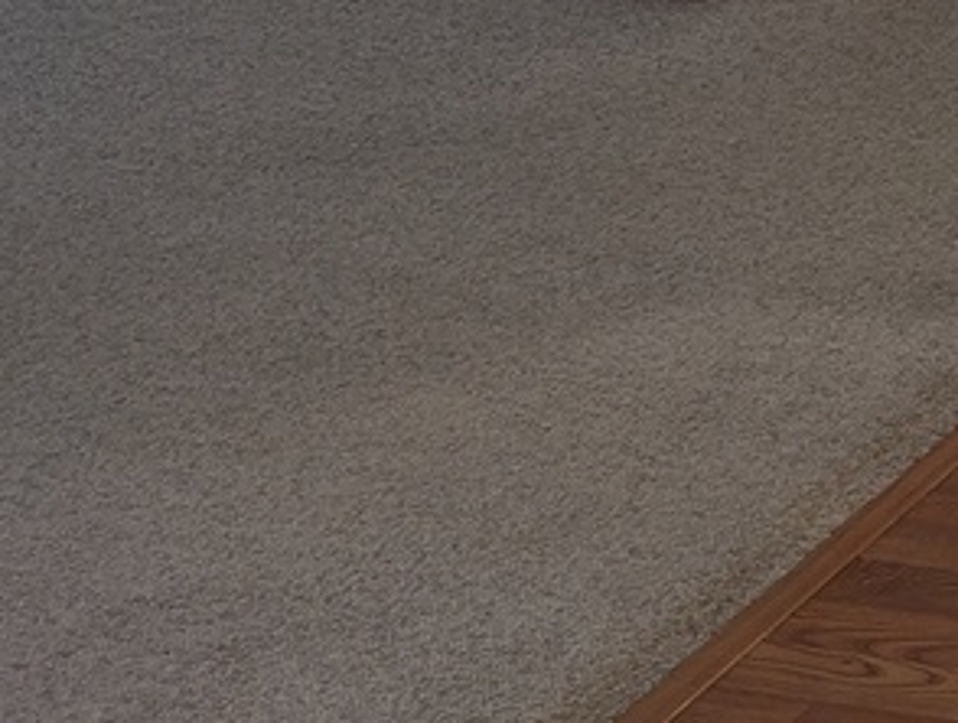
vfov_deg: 11.4
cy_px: -749
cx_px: 1962
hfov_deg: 14.0
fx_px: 3246
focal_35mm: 117
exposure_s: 1/40
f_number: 1.85
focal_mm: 6.81
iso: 67
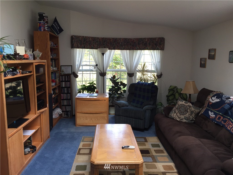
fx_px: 195
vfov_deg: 48.2
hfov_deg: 61.7
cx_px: 116
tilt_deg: -6.3
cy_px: 88
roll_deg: -1.0
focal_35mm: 29
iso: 40
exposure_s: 1/60
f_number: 2.2
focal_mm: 4.15
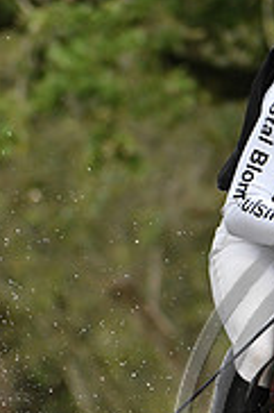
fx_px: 10957
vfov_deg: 2.2
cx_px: 436
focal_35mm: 958
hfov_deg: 1.4
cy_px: 429
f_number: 5.6
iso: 2000
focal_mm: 200
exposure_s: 1/1000
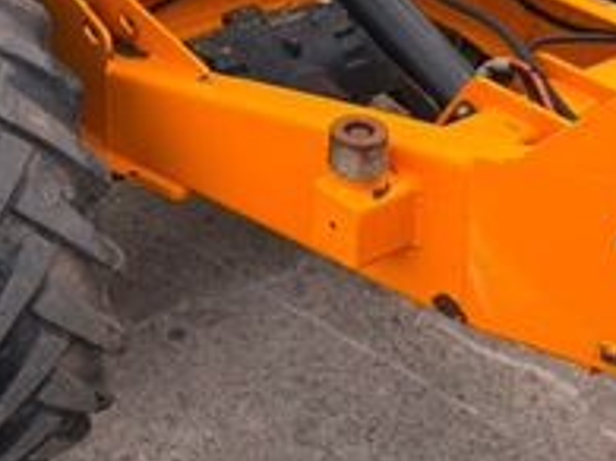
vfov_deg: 17.9
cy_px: -212
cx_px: 234
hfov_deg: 26.3
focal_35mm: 74
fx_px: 1316
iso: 100
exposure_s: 1/1314
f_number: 1.78
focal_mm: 6.76
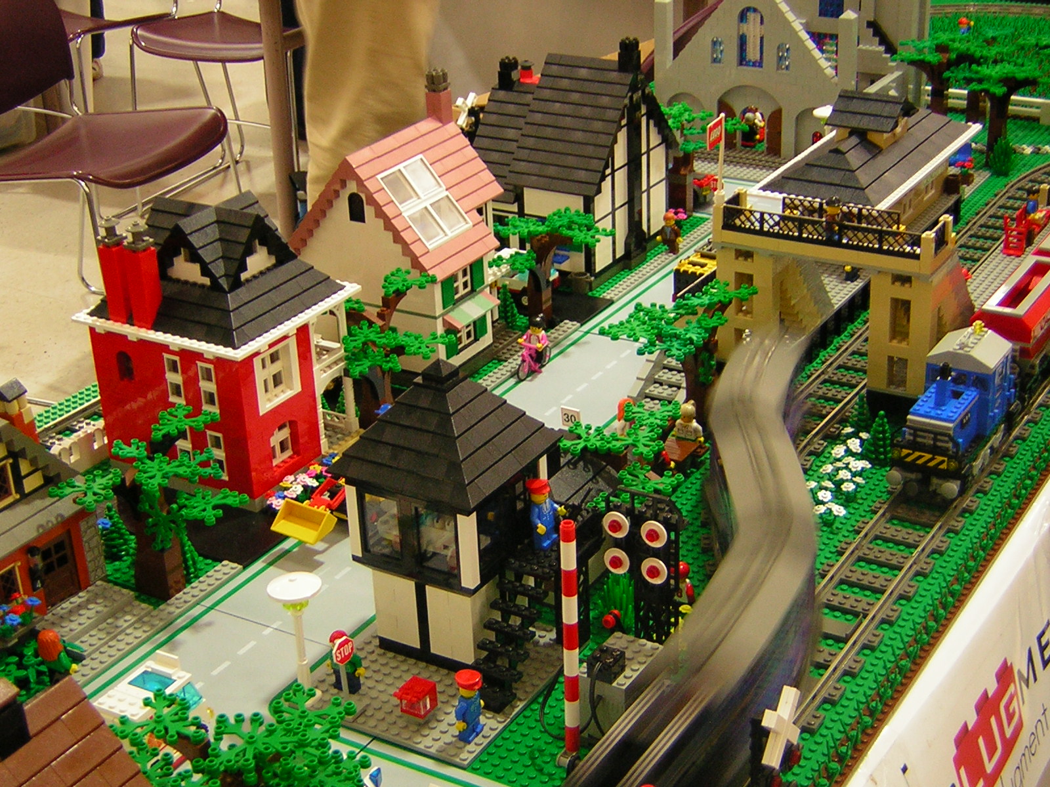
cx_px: 525
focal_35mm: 54
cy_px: 394
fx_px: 1638
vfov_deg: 27.0
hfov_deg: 35.5
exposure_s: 1/5.6
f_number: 3.2
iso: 81
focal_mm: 7.1
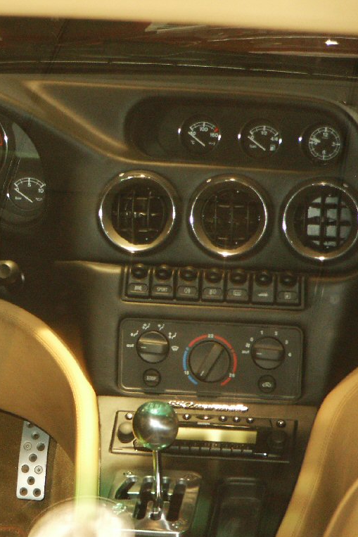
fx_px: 2892
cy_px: 270
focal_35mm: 194
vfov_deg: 10.6
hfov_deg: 7.1
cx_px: 8
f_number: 3.6
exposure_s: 1/125
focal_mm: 28.21
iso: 200
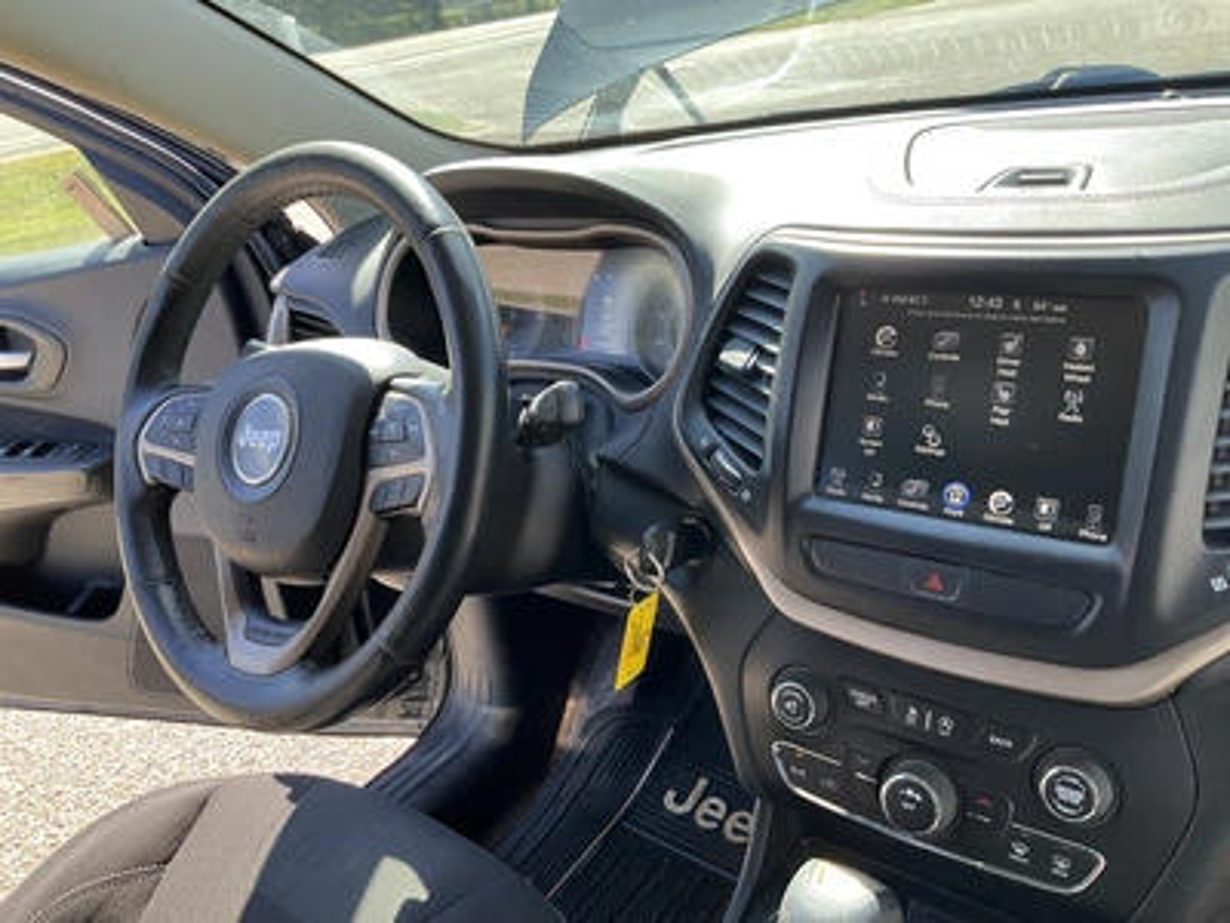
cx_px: 615
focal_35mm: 29
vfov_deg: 48.2
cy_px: 462
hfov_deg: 61.7
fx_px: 1030
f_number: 1.8
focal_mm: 3
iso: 20
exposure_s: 1/122
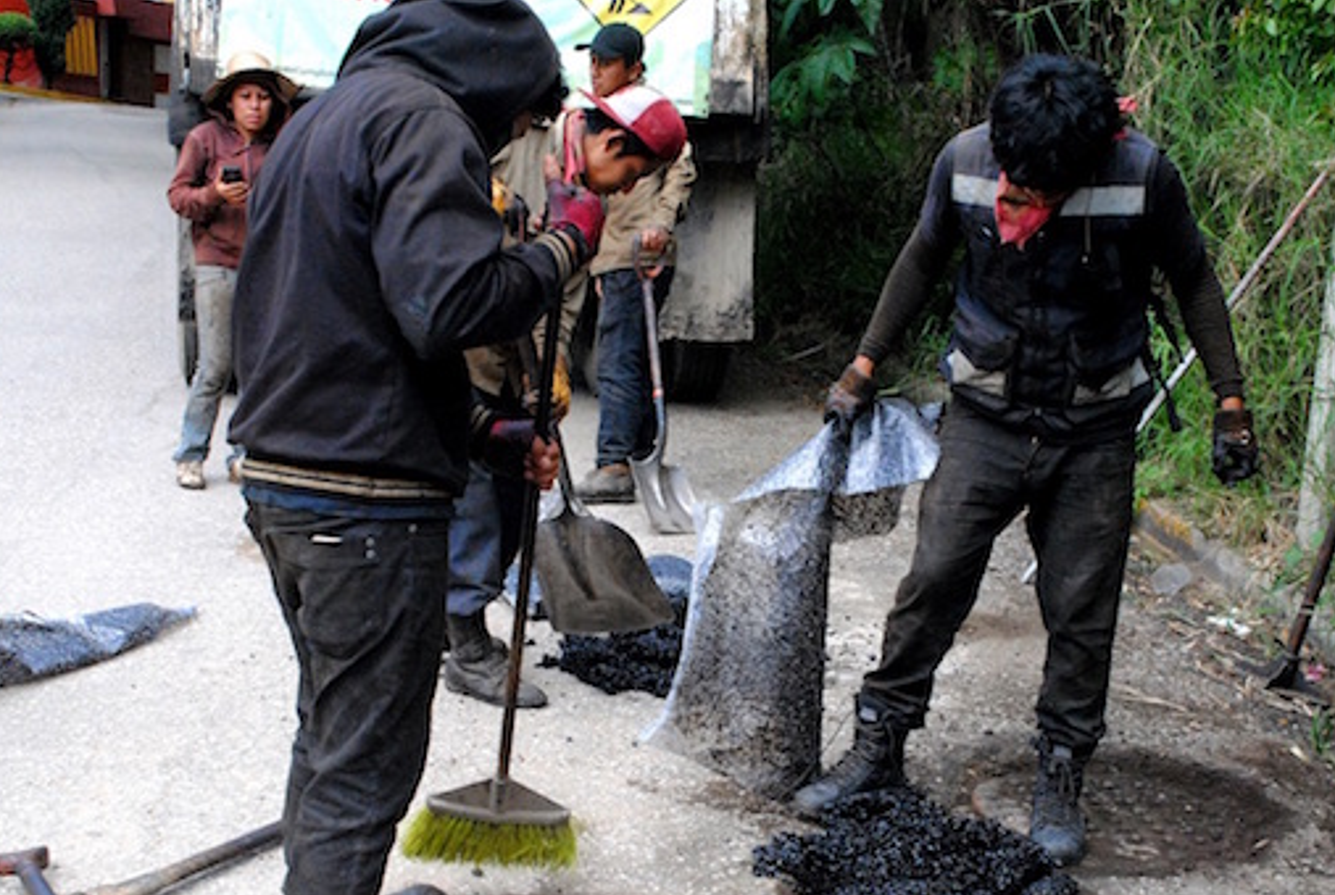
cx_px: 693
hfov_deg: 34.4
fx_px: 2155
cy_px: 573
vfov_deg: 23.4
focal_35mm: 58
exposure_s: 1/200
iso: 1600
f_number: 13
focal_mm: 28
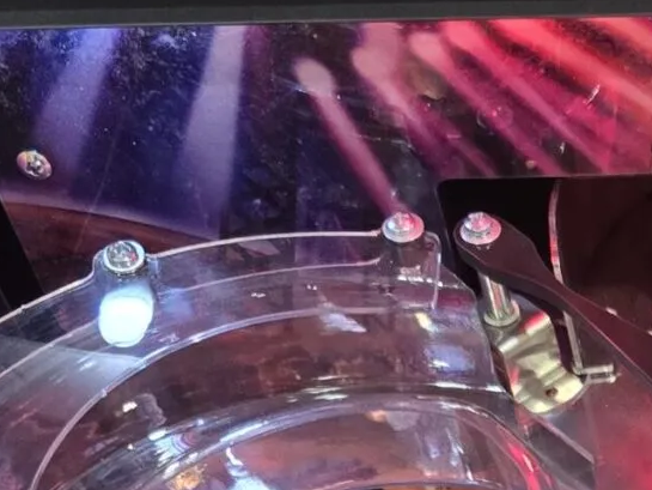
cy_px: 970
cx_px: 964
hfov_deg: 16.6
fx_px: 2035
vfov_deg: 12.2
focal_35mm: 108
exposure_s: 1/100
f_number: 1.7
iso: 160
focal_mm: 6.3
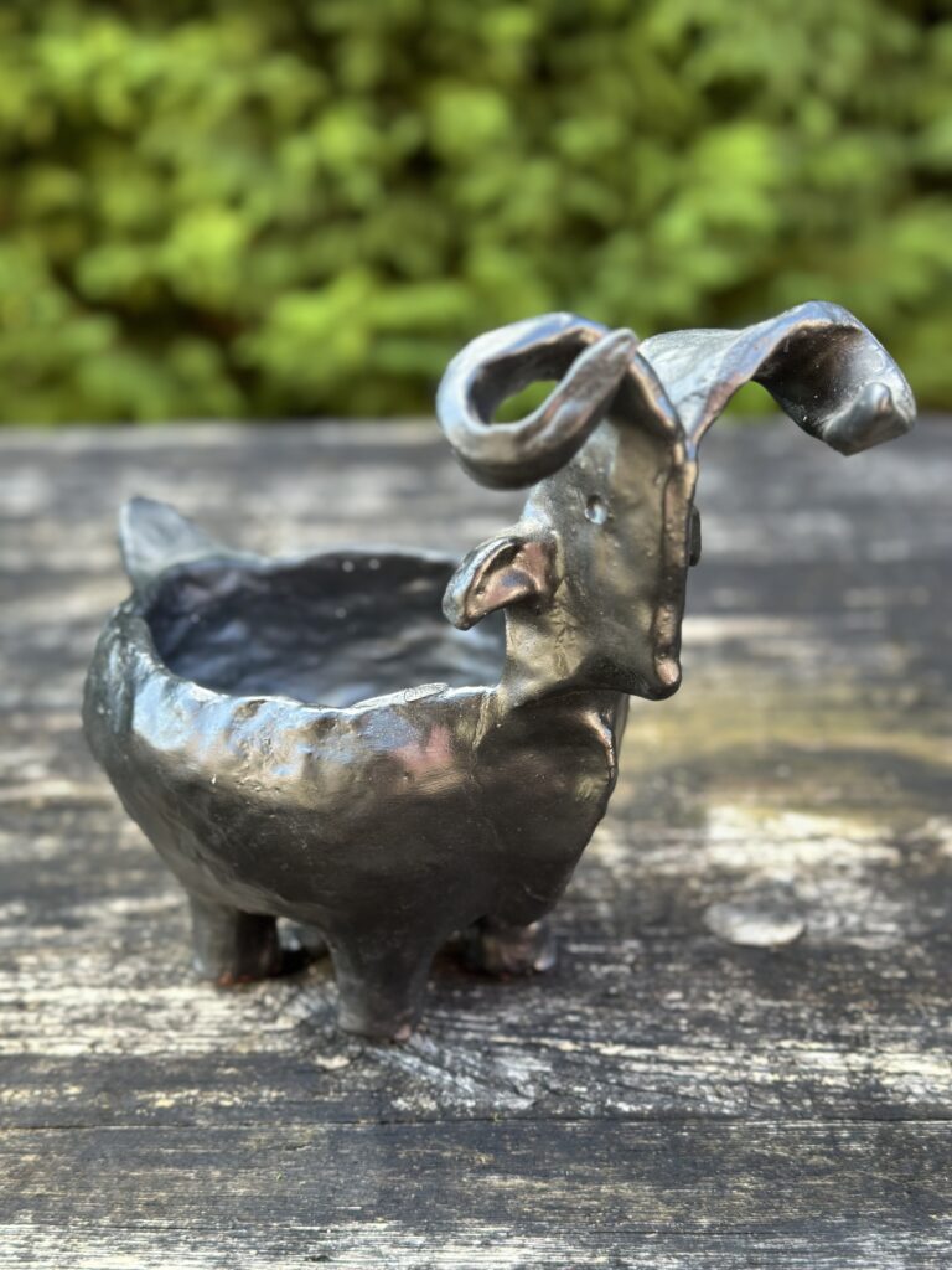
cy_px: 635
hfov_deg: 30.3
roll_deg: +1.1
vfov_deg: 39.7
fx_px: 1760
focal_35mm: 48
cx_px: 476
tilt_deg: -20.4
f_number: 1.78
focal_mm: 6.86
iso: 100
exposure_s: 1/121
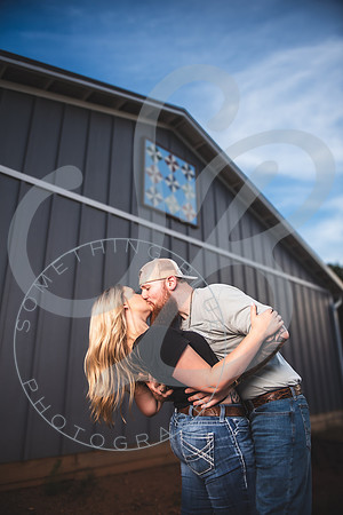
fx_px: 343
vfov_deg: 73.7
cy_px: 258
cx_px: 172
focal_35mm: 24
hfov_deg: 53.1
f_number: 2.8
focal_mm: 24
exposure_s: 1/2000
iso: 250
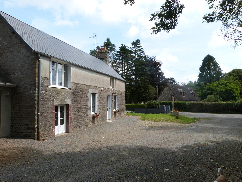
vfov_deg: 54.9
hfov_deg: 69.4
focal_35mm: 25
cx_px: 121
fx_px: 175
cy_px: 91
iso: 100
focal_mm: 4.5
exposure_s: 1/250
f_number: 5.6
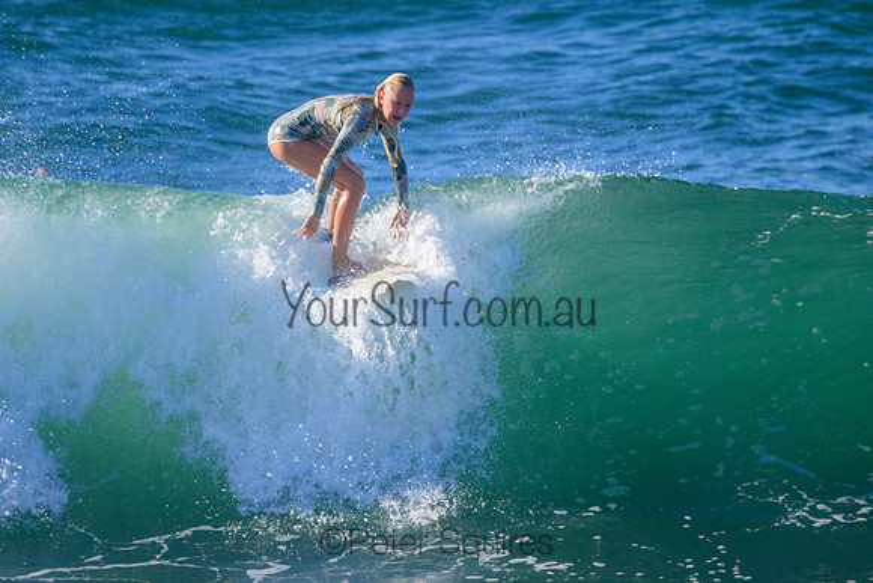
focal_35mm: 987
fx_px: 23933
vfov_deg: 1.4
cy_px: 223
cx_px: 428
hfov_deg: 2.1
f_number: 11
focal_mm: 800
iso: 1100
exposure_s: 1/2000
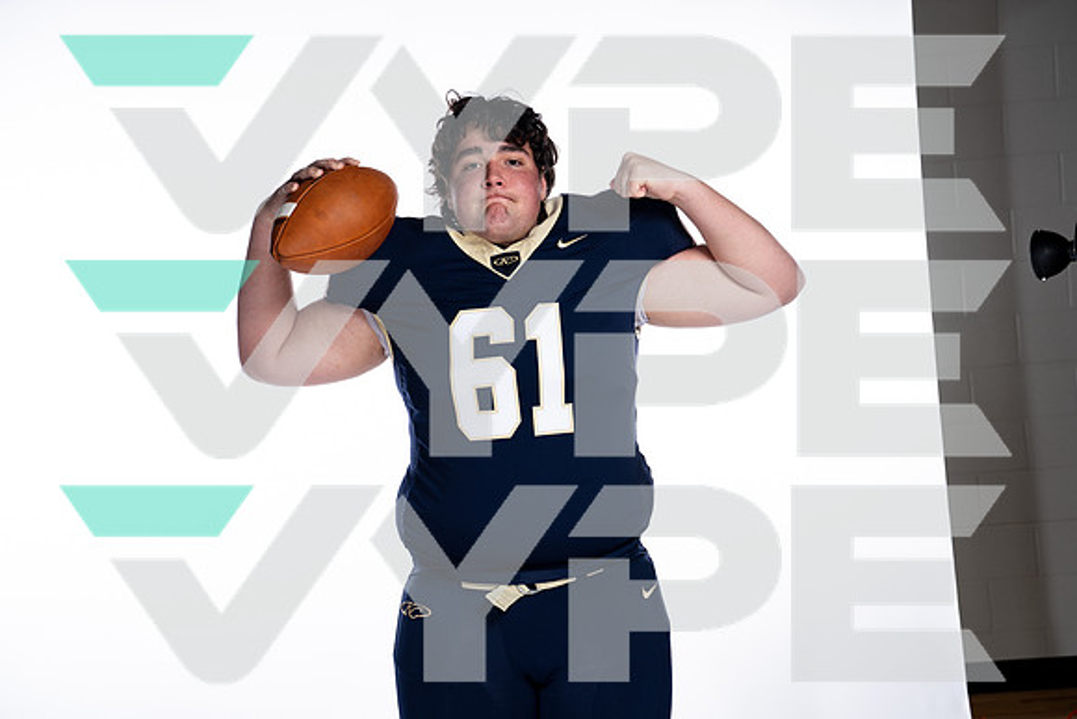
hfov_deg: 28.8
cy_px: 360
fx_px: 2095
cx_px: 538
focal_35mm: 70
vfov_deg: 19.5
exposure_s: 1/250
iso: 100
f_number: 5.6
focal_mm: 70
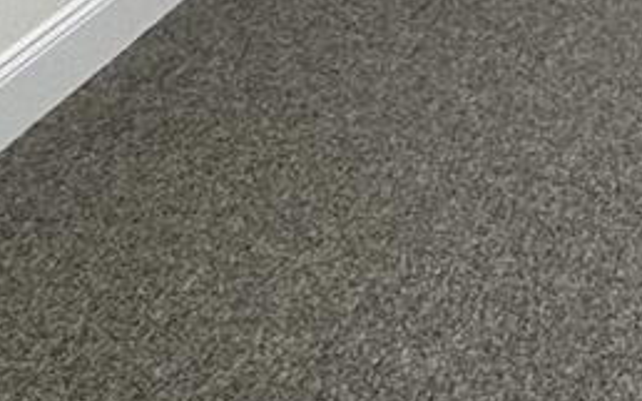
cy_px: -839
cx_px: 953
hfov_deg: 16.2
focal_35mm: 118
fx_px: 2064
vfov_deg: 8.9
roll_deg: +0.4
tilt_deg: +3.3
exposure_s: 1/120
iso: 100
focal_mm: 2.22
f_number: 2.2
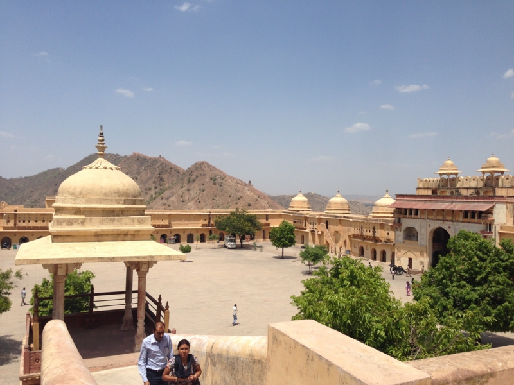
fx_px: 490
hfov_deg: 55.4
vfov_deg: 42.9
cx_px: 257
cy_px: 192
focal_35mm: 33
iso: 50
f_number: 2.4
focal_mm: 4.12
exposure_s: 1/2463
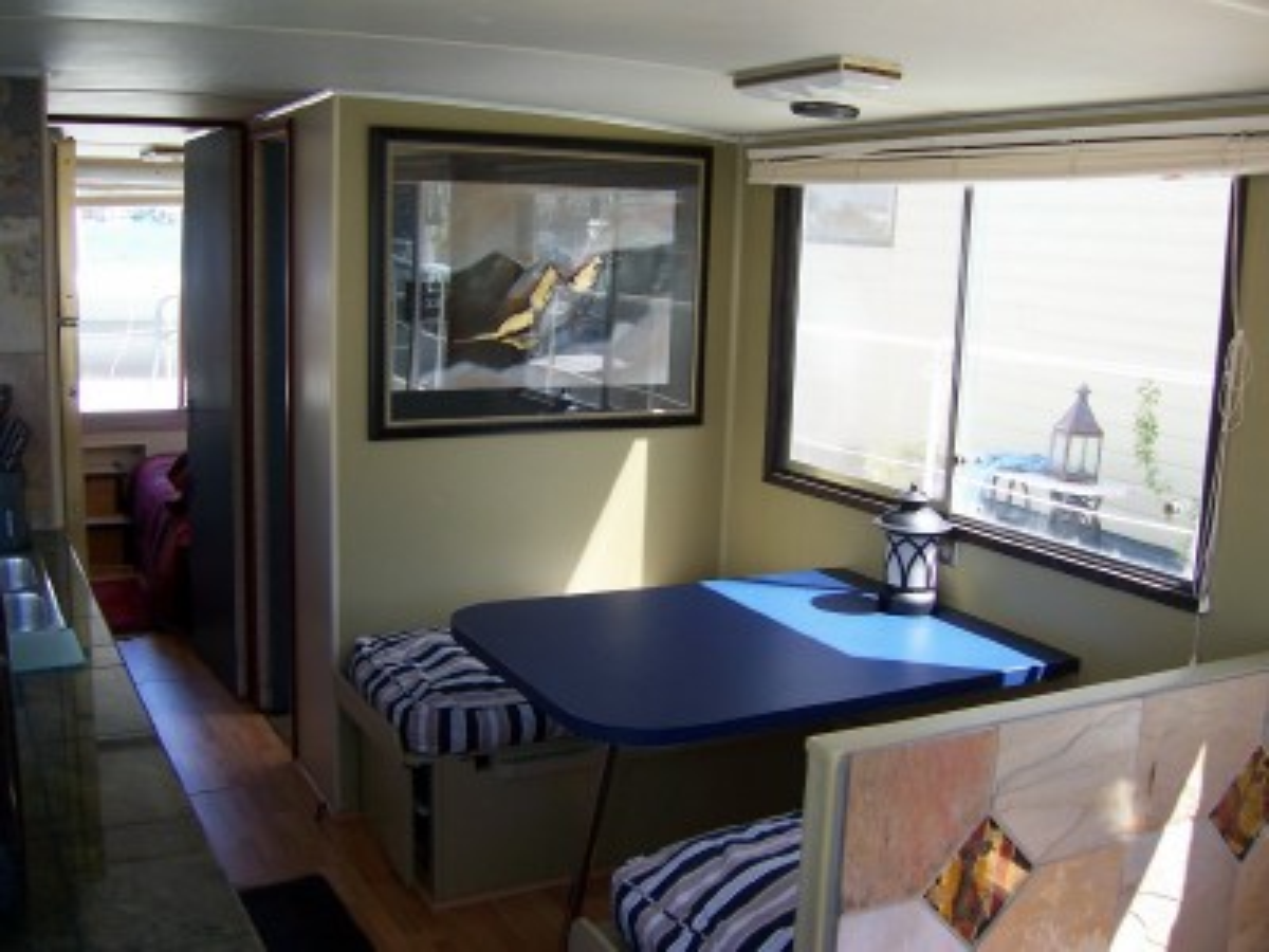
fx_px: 1320
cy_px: 476
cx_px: 634
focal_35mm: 36
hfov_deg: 51.4
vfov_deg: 39.7
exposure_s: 1/125
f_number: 3
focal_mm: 6
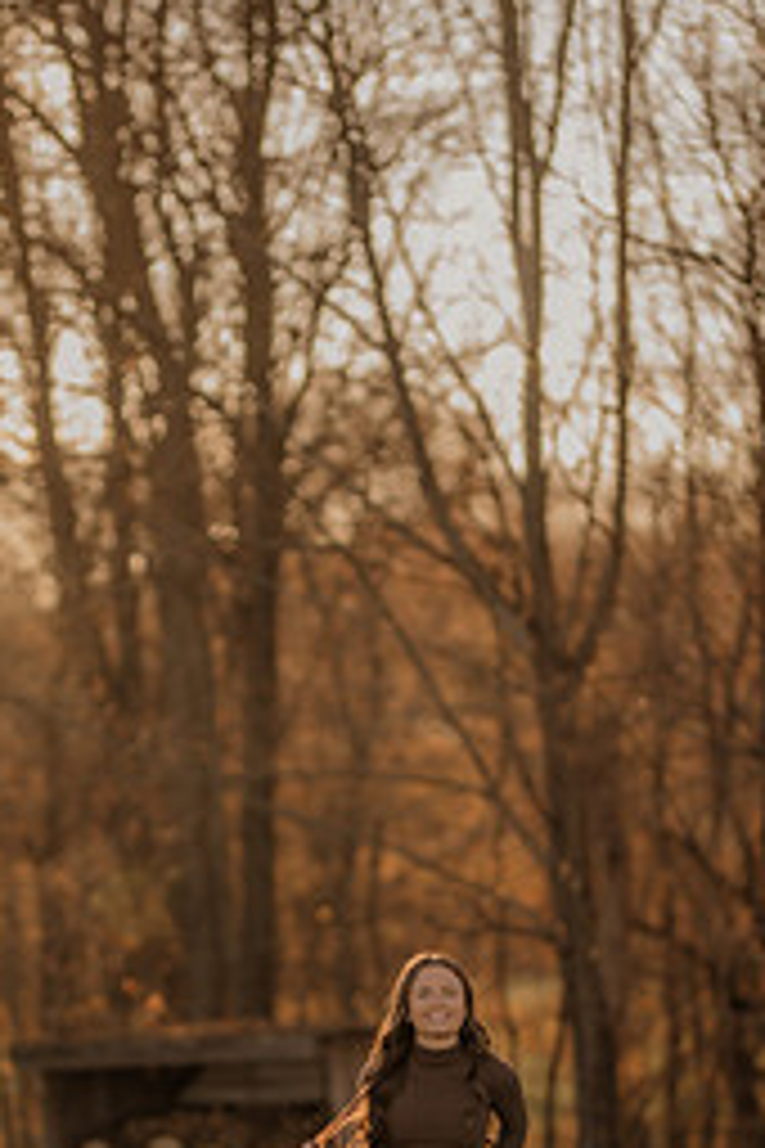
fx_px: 4781
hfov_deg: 9.1
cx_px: 270
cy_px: 887
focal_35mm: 150
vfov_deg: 13.6
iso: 200
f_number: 1.4
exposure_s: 1/1250
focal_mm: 85
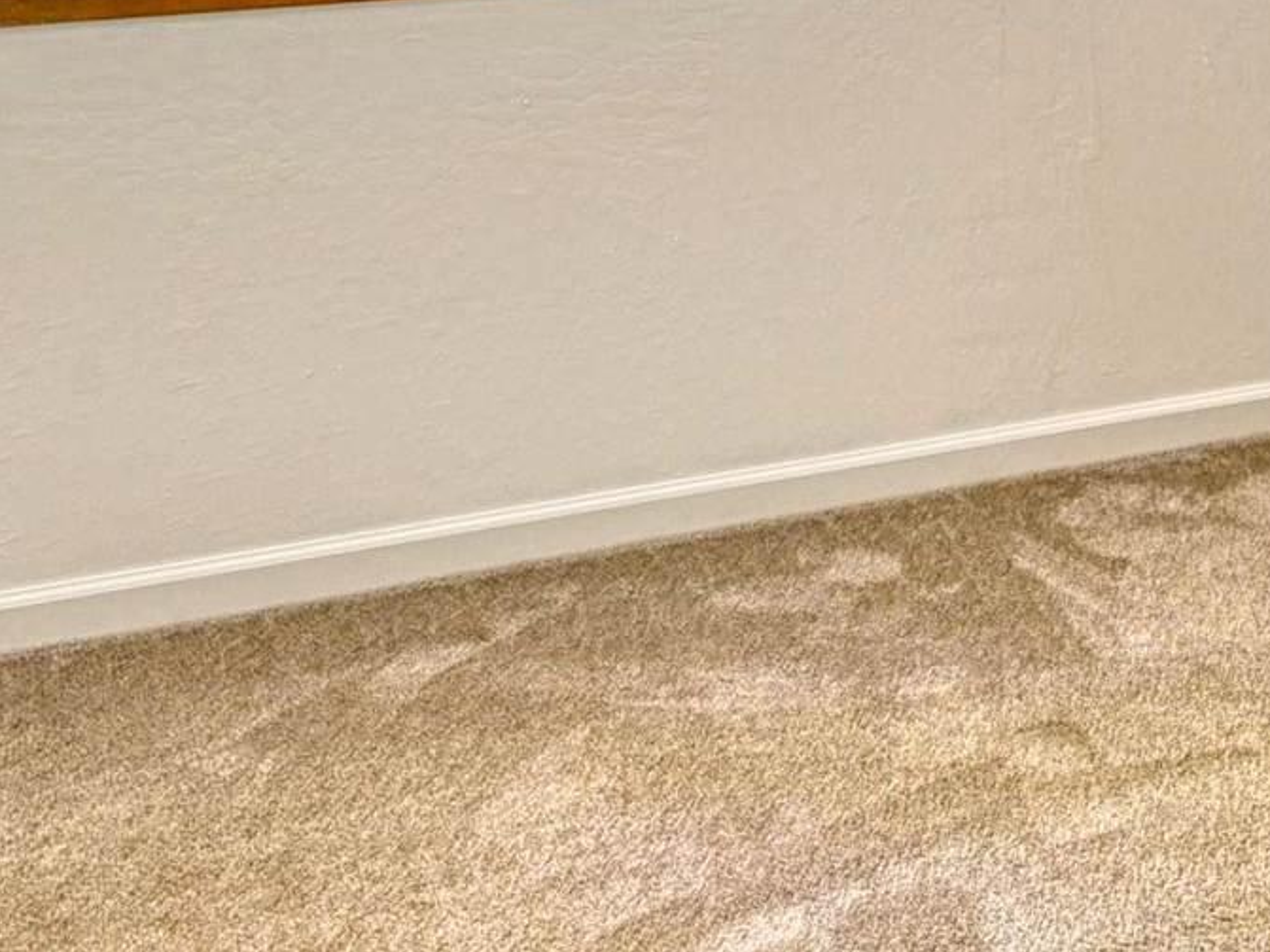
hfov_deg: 27.2
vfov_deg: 20.5
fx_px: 2421
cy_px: -257
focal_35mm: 66
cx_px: 1359
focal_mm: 15
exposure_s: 1/60
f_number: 11
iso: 400
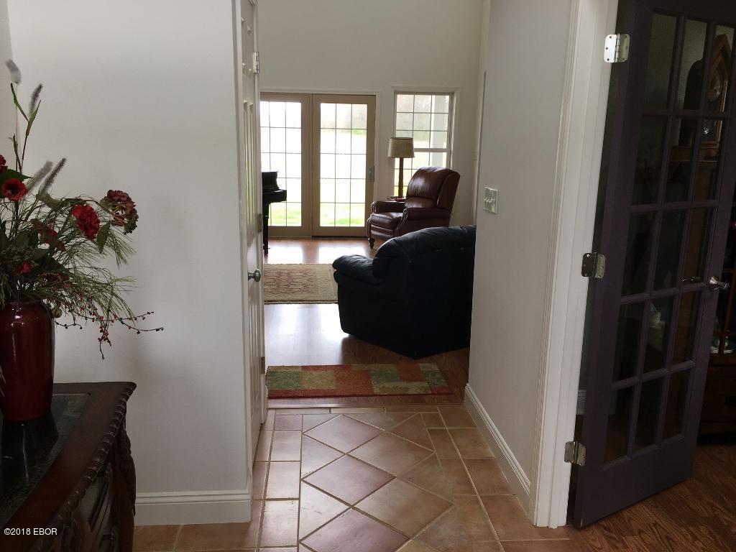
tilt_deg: -11.6
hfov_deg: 61.7
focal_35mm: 29
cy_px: 276
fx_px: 617
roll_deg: -1.4
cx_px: 368
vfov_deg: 48.2
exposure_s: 1/60
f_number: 2.2
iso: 25
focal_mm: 4.15
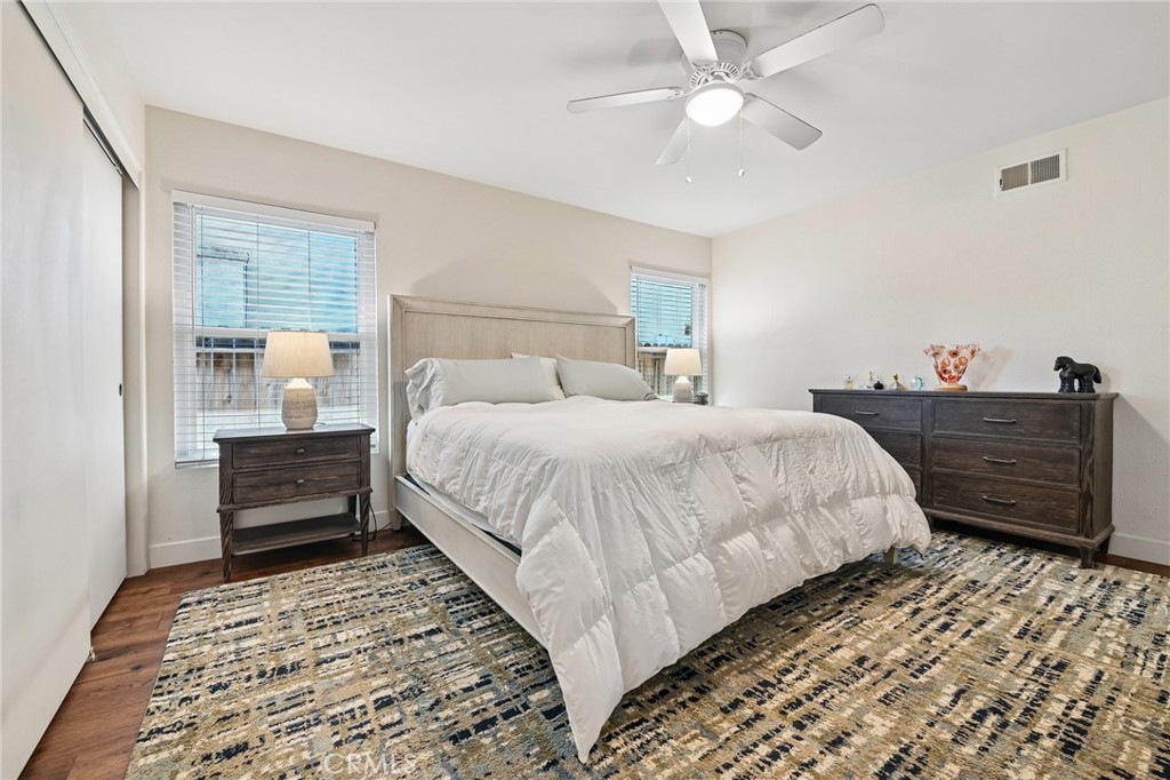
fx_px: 455
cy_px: 390
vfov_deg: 81.2
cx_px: 585
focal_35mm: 14
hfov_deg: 104.3
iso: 250
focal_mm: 14
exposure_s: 1/4
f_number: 8
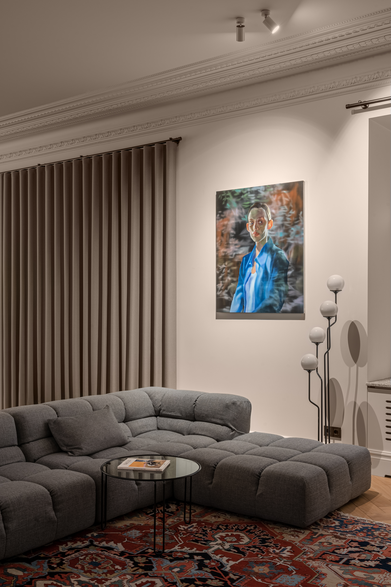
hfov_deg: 35.0
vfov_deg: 50.7
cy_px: 294
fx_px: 620
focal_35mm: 38
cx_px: 196
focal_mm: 38
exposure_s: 1/1.67
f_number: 13
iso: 250
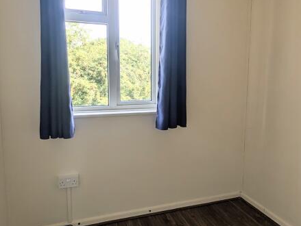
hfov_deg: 63.0
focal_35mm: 28
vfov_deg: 49.8
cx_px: 175
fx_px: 244
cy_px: 109
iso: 49
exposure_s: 1/281
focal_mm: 2.02
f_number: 1.7
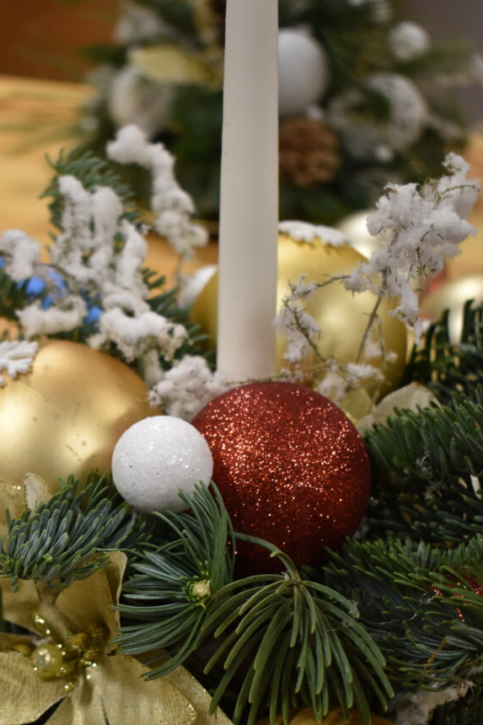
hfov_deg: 20.2
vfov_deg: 29.9
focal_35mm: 67
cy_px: 475
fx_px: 1349
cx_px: 157
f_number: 4.5
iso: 640
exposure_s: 1/60
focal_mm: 32
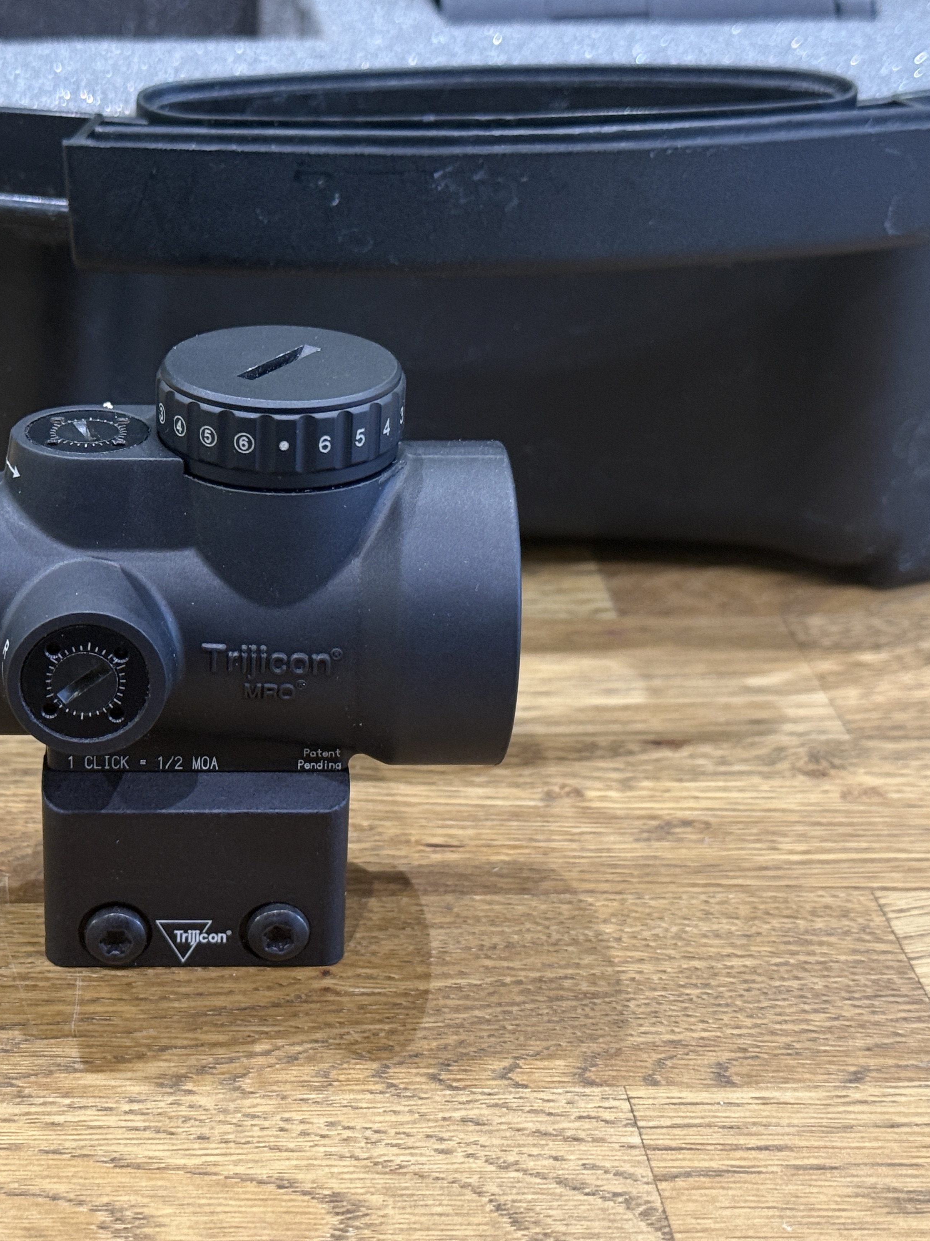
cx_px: 235
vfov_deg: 29.8
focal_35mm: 65
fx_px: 2328
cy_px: 615
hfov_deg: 22.4
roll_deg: -1.0
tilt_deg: -26.2
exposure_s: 1/50
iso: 200
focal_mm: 6.76
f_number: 1.78
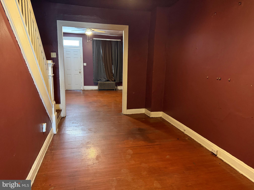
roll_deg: -1.2
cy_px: 95
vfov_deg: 56.8
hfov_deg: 71.6
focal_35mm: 24
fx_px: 176
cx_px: 127
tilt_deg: -10.3
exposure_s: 1/30
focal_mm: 6.76
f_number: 1.78
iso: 800
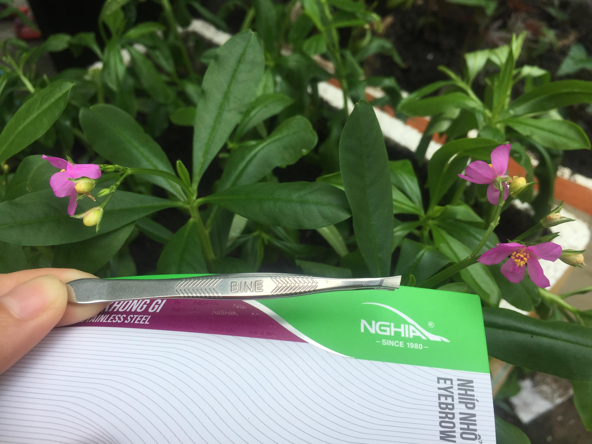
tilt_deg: -46.0
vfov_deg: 48.2
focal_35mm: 29
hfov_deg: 61.7
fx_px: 496
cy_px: 222
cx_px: 296
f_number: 2.2
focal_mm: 4.15
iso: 32
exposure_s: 1/879
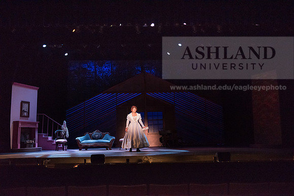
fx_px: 294
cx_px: 147
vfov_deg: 36.9
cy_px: 98
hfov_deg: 53.1
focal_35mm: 36
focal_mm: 36
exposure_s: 1/125
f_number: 2.8
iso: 4000
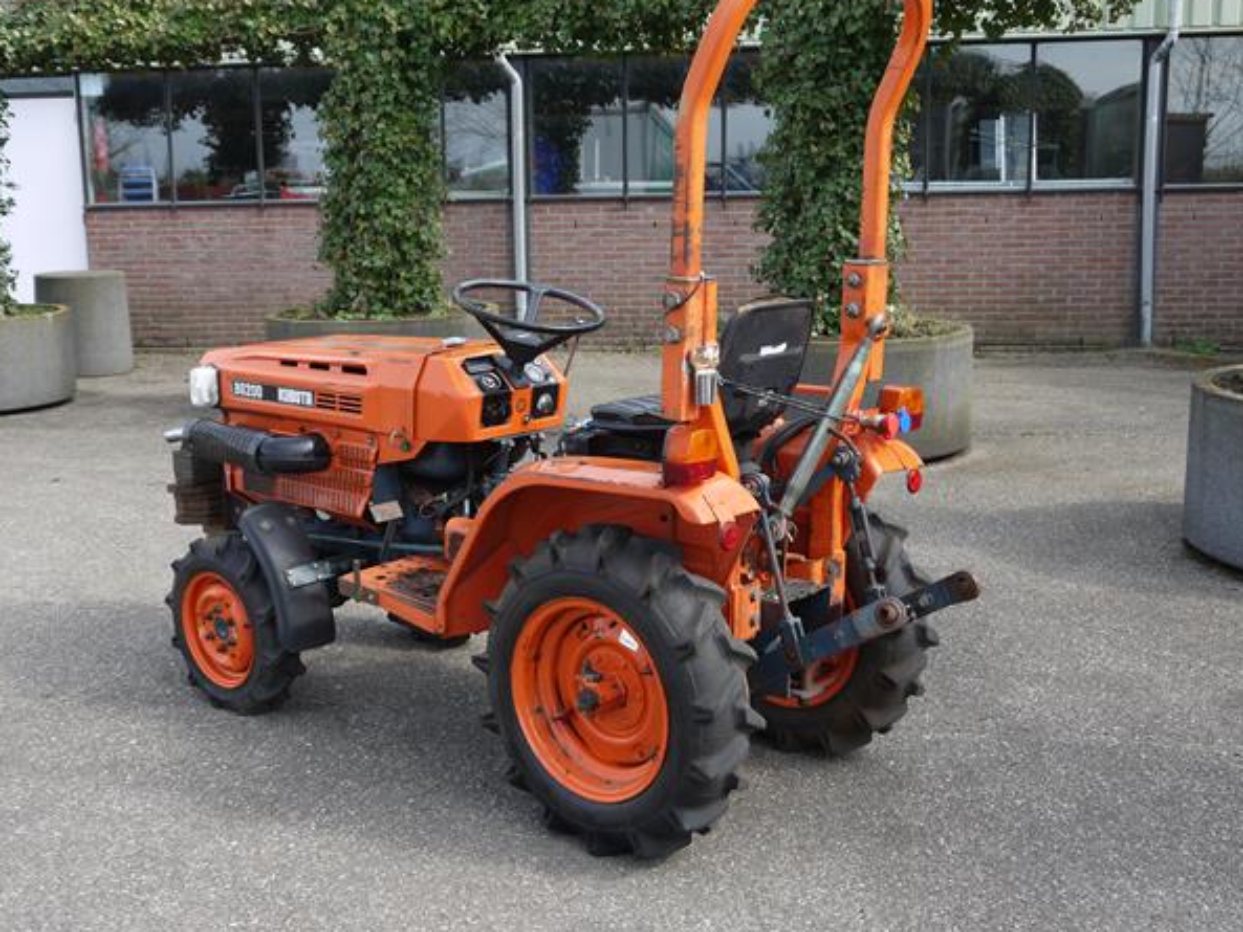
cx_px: 583
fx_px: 1473
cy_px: 438
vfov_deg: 35.1
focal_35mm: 41
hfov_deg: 45.7
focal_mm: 19
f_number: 5.6
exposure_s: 1/200
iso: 100
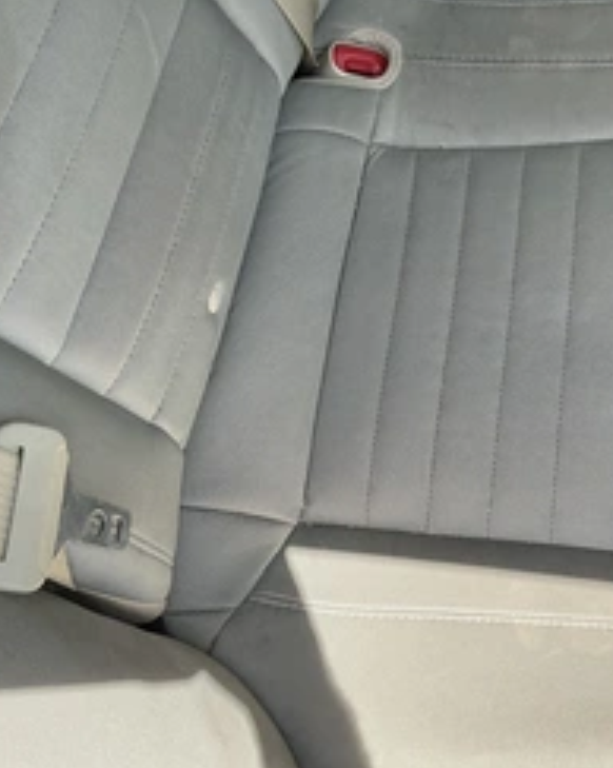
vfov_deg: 41.2
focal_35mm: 45
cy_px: 382
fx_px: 1022
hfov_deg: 32.3
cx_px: 509
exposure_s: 1/176
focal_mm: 3
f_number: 1.8
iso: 25
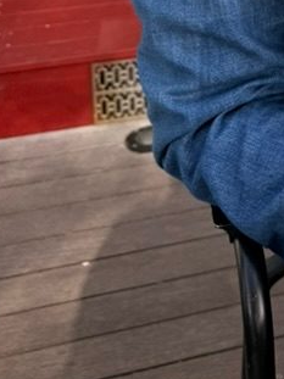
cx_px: 416
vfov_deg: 20.8
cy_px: -200
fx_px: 865
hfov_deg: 17.0
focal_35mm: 79
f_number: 1.78
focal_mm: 6.76
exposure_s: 1/849
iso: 80
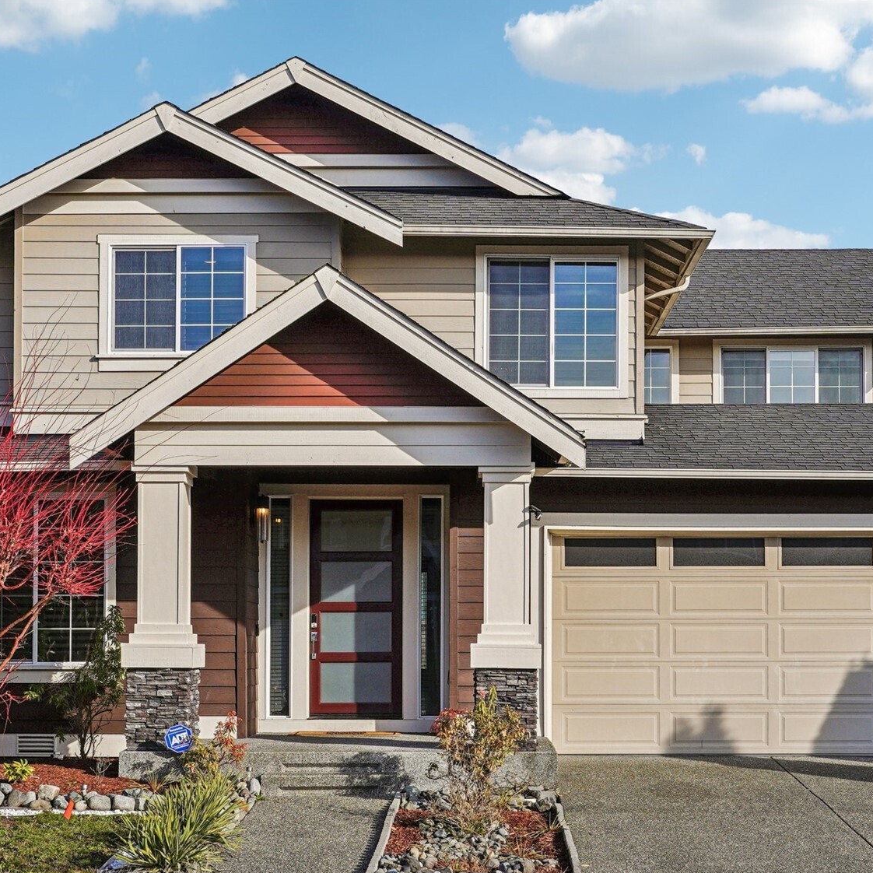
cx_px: 457
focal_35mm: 54
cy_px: 438
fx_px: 1541
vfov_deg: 31.6
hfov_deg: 31.6
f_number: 8
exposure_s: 1/250
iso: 100
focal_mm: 28
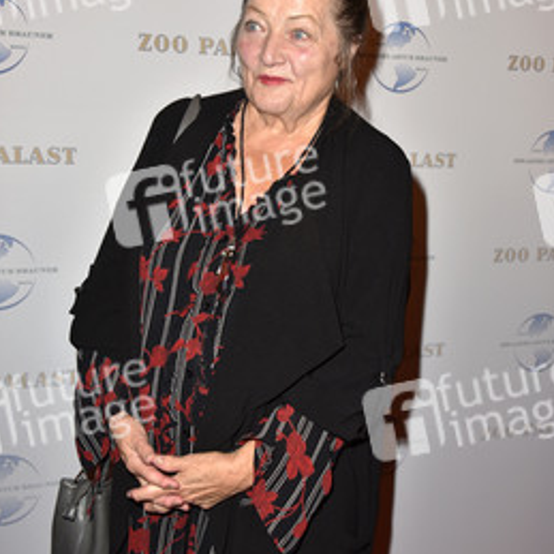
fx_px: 996
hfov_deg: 31.1
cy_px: 304
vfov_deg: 31.1
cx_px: 278
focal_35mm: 55
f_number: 6.3
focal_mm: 42
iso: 1000
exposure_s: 1/40
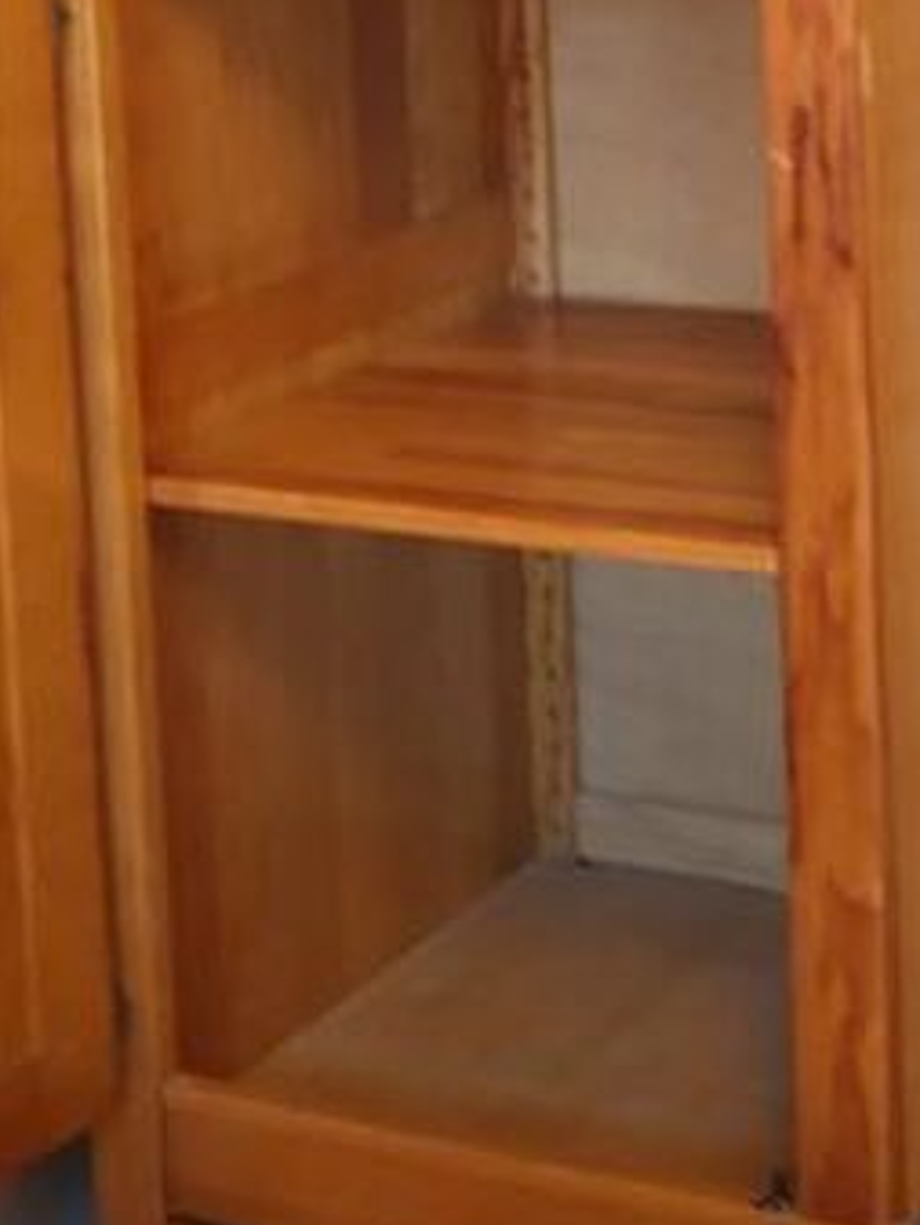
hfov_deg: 14.7
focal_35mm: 99
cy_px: -31
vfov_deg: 19.2
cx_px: 938
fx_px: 3506
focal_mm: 4.15
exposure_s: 1/20
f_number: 1.8
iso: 1121
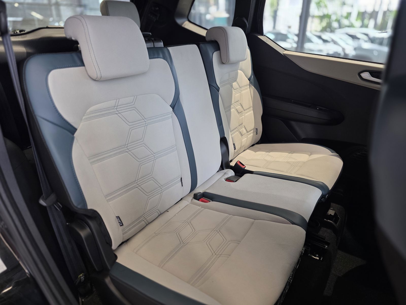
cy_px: 152
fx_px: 270
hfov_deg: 73.9
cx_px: 203
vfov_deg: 58.9
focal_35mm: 23
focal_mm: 6.3
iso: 250
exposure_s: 1/100
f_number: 1.7
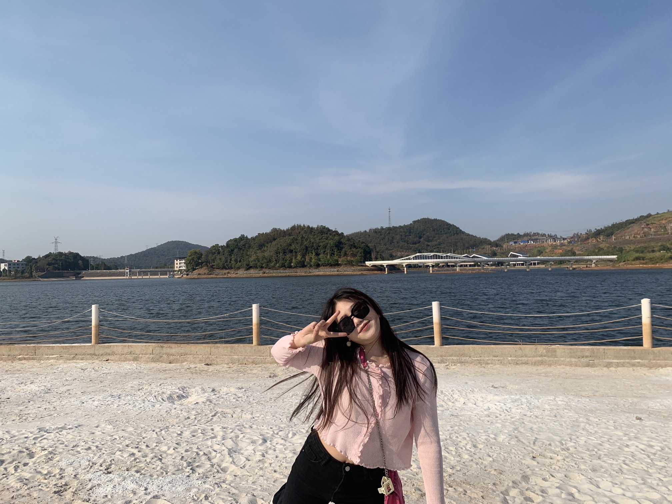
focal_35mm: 26
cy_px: 252
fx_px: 505
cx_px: 336
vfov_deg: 53.1
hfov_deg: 67.3
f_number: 1.8
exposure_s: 1/3401
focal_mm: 4.25
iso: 25
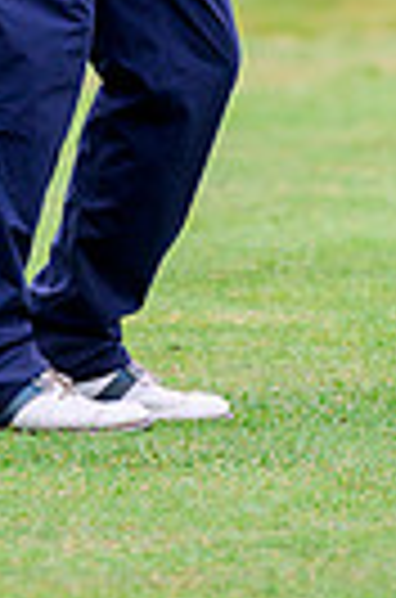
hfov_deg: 1.0
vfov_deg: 1.5
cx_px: 270
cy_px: -405
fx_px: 22490
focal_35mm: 1356
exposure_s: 1/1250
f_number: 5.6
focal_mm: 400
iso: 1000
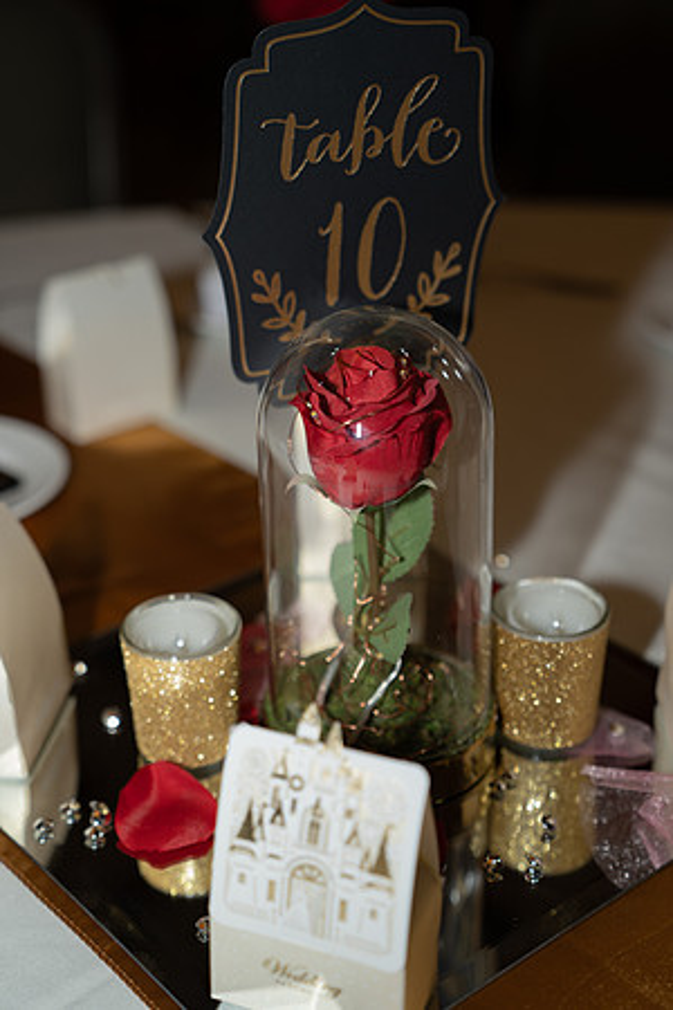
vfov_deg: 35.6
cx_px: 336
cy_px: 505
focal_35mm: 56
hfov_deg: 24.2
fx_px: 1570
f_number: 2.8
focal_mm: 56
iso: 160
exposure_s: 1/200
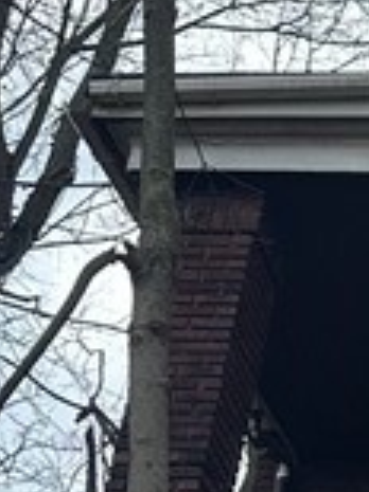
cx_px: 903
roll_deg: -2.2
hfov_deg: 8.5
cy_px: 638
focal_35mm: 159
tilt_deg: +26.6
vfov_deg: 12.1
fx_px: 2263
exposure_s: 1/3058
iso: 80
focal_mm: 6.86
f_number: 1.78
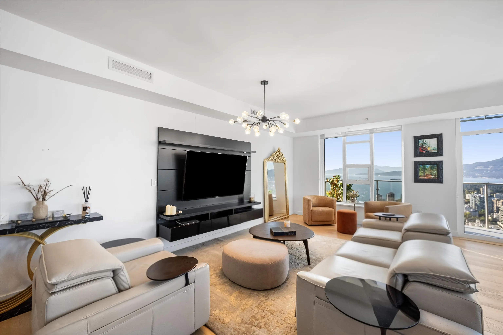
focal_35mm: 14
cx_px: 252
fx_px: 189
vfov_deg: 83.3
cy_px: 168
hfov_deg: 106.3
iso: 250
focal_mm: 9
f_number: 9
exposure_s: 1/80
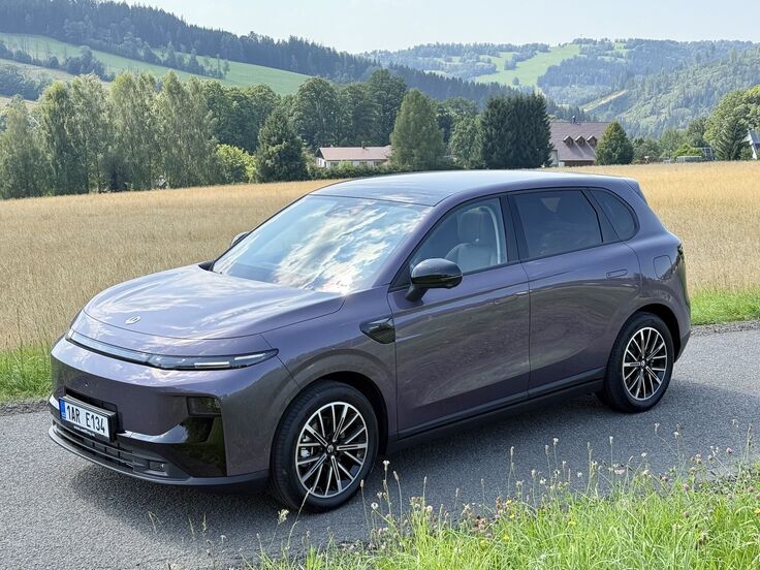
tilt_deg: -8.3
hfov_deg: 39.7
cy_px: 285
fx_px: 1054
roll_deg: -1.0
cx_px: 380
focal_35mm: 48
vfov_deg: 30.3
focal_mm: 6.76
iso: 100
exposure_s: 1/620
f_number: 1.78
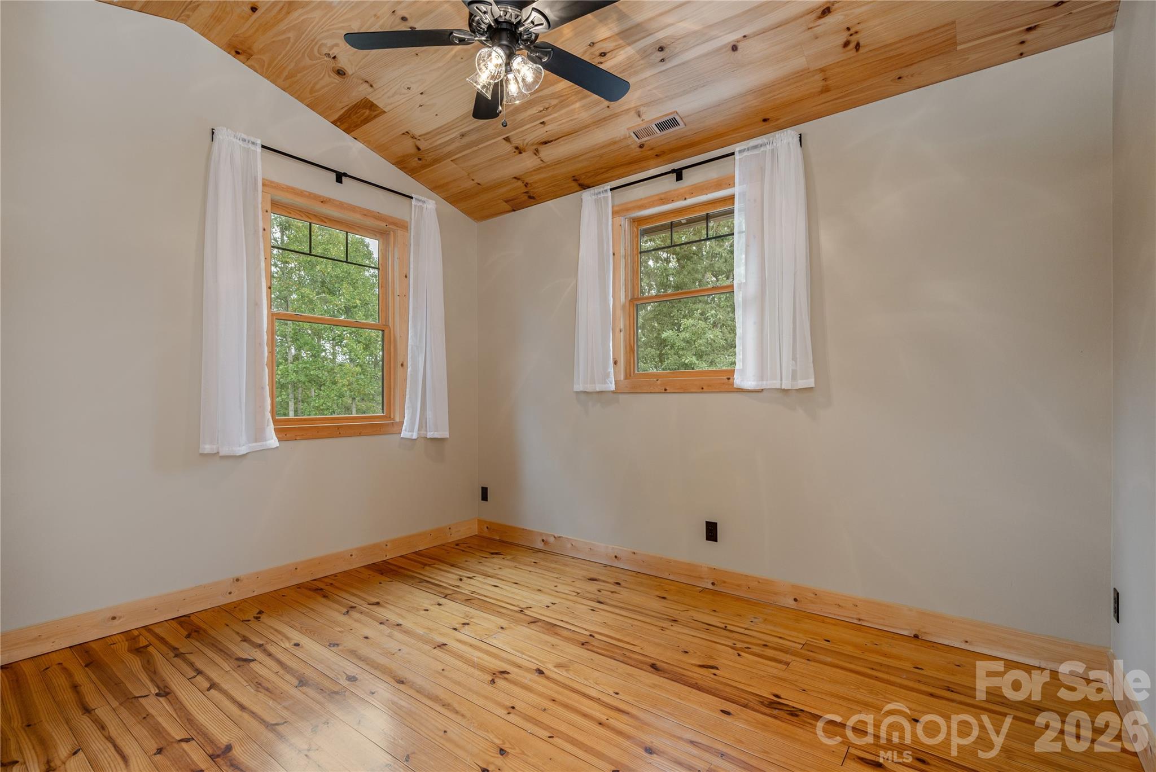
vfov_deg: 73.8
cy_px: 386
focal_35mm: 16
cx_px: 578
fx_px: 514
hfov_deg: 96.7
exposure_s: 1/25
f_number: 7.1
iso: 320
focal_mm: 16
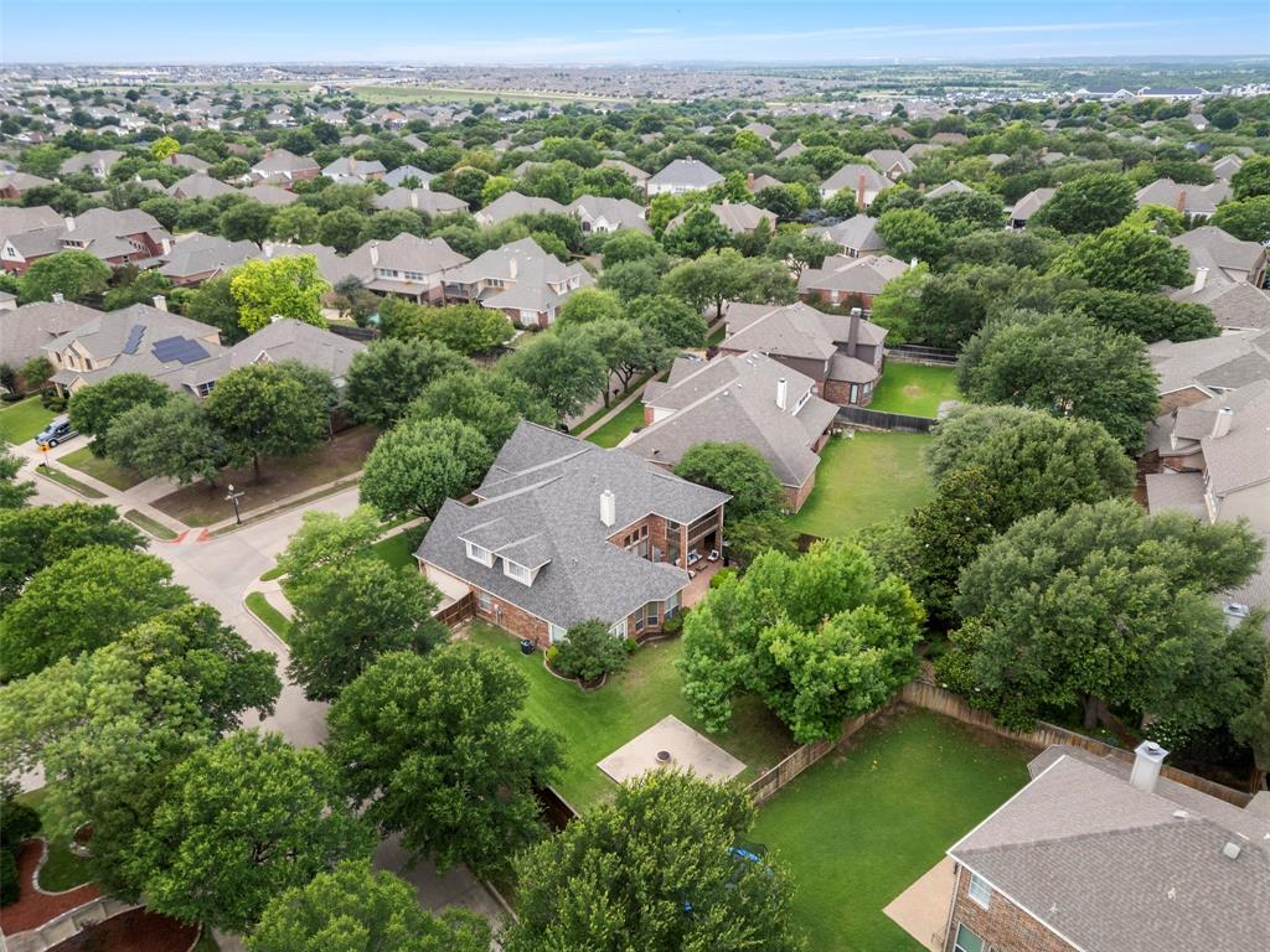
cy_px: 476
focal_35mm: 24
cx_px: 635
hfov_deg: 71.6
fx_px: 881
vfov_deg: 56.8
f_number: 1.7
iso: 140
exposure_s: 1/500
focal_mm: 6.72
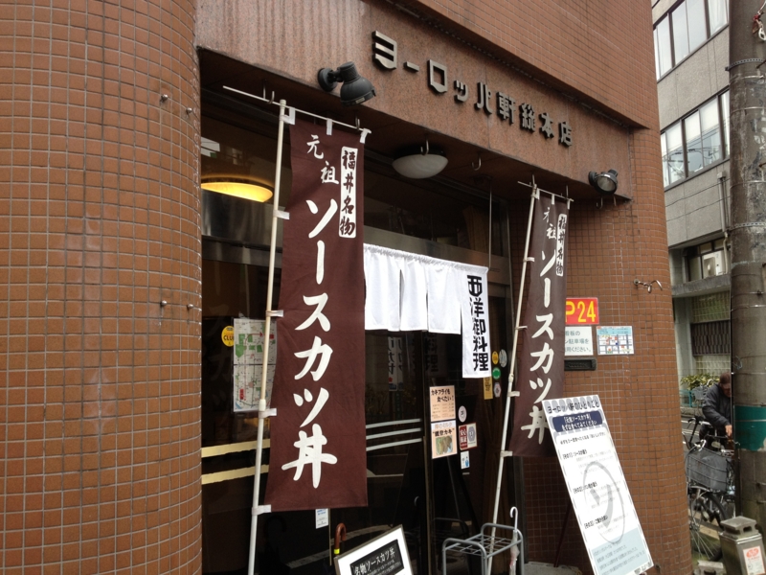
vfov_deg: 40.7
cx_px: 383
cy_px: 288
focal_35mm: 35
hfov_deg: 52.6
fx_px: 774
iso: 64
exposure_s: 1/201
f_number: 2.4
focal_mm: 4.28
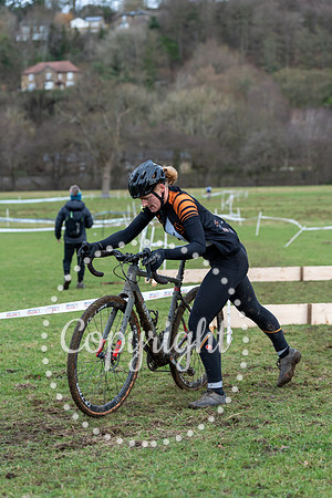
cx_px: 166
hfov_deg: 17.7
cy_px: 249
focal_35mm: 77
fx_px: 1065
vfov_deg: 26.3
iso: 1600
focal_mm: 77
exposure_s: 1/1000
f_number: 3.5
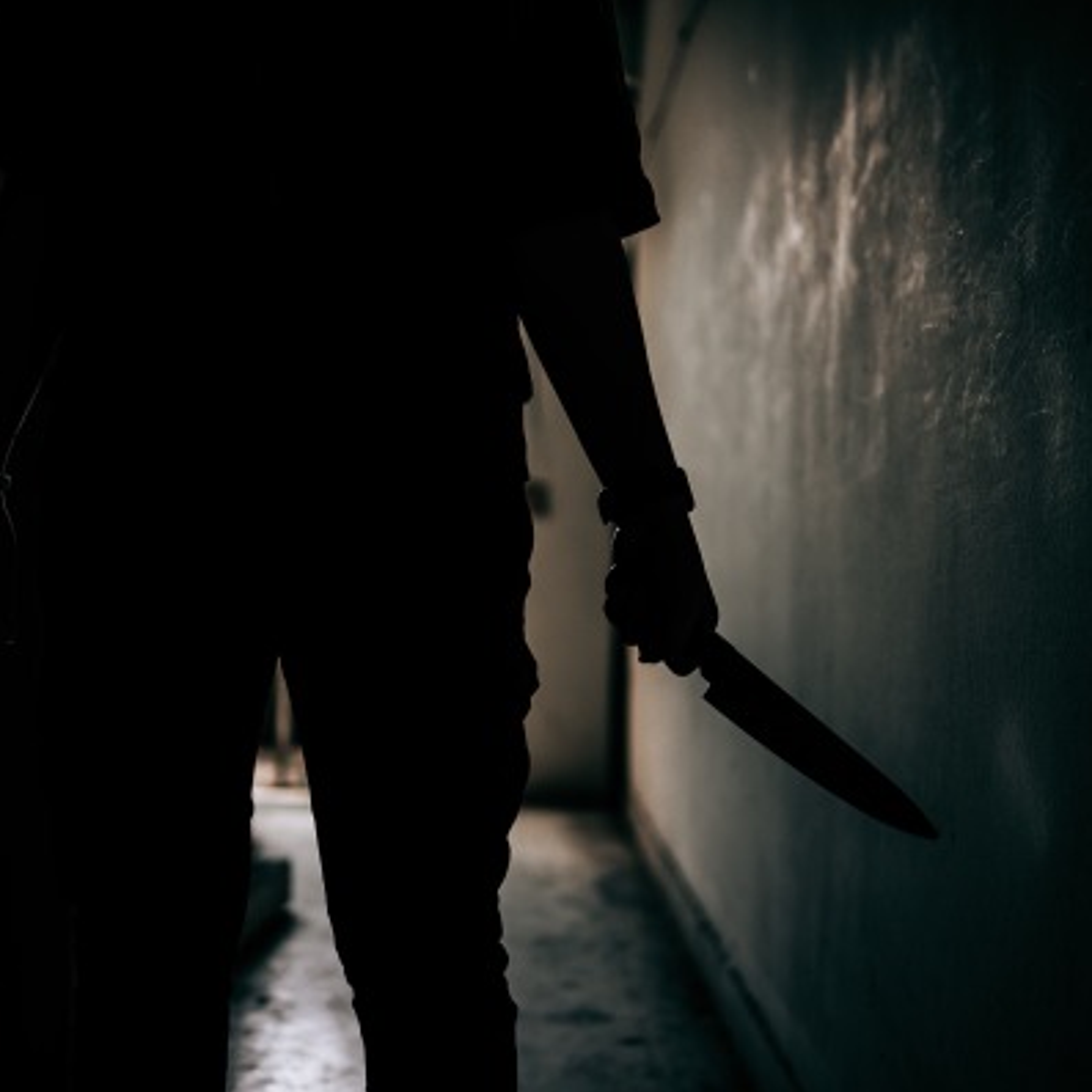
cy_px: 547
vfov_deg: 37.6
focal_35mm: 45
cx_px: 473
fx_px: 1606
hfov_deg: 37.5
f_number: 1.8
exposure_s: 1/320
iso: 200
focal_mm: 35
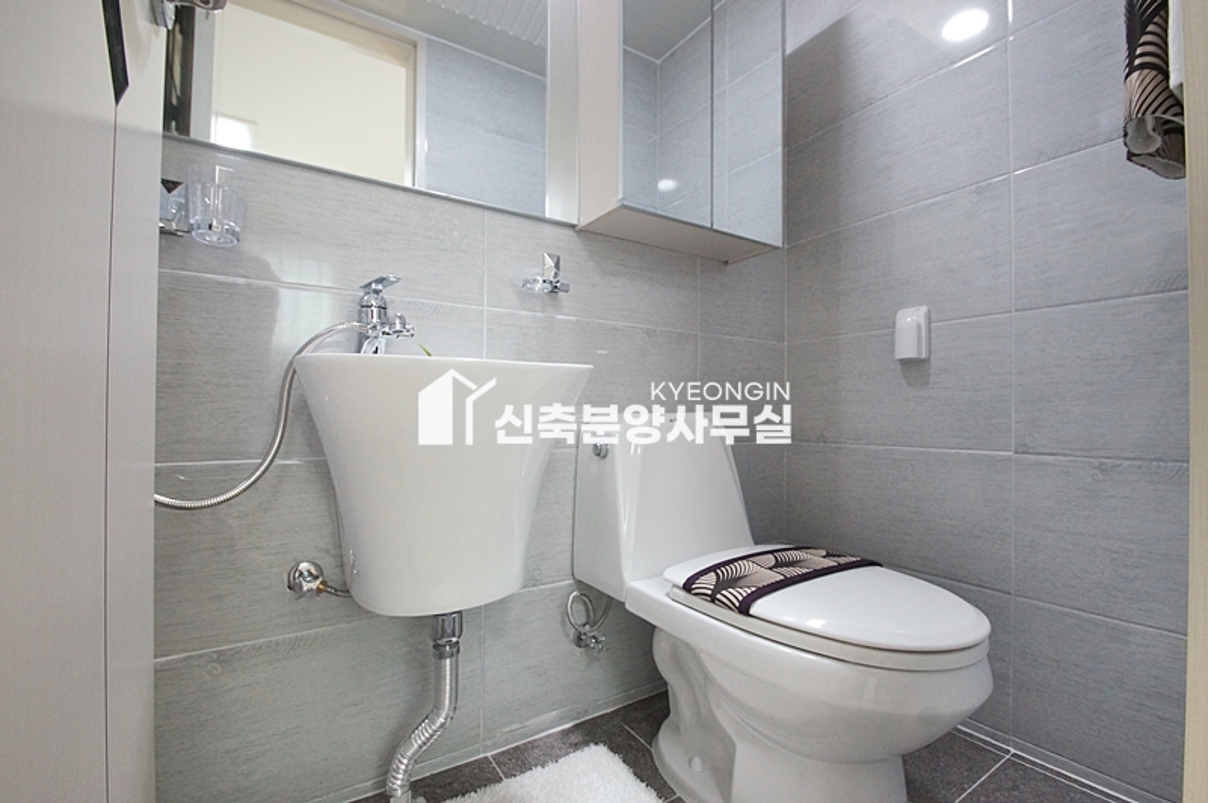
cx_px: 604
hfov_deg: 95.0
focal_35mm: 16
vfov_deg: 72.0
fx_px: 553
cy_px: 402
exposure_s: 1/50
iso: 1600
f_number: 7.1
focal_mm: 11
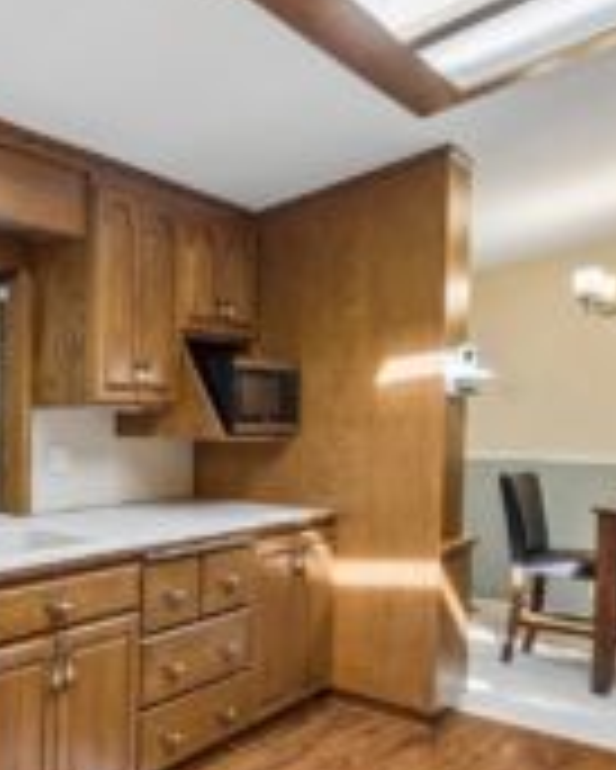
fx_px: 751
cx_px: -166
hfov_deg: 33.7
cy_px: 430
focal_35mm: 33
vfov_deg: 54.1
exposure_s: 1/4
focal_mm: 10
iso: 250
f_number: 9
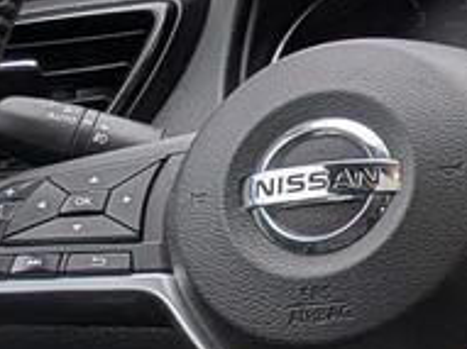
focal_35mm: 161
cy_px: 227
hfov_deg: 9.6
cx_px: 1384
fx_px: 2171
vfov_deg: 9.2
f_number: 1.7
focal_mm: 4.53
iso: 115
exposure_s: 1/312
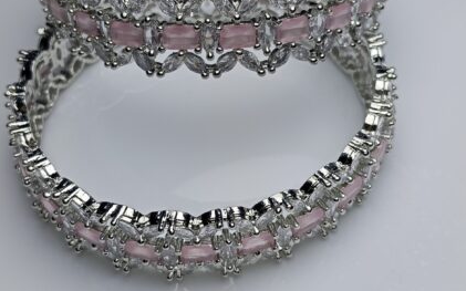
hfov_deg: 38.9
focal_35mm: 52
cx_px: 237
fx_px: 660
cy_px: 132
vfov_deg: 24.9
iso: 50
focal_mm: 3.98
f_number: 1.8
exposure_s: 1/506
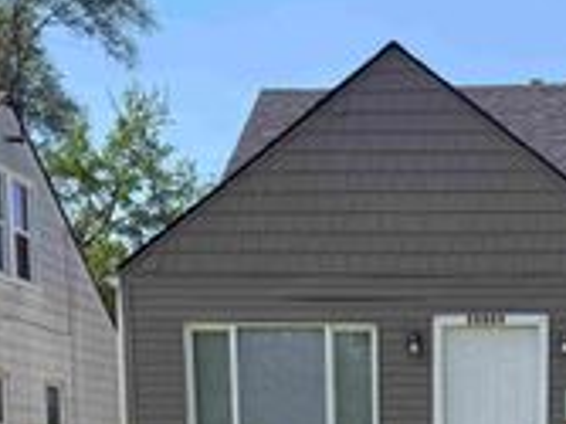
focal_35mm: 72
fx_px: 1176
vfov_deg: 18.3
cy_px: 619
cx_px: 488
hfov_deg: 26.3
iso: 80
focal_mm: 6.76
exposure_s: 1/3953
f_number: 1.78
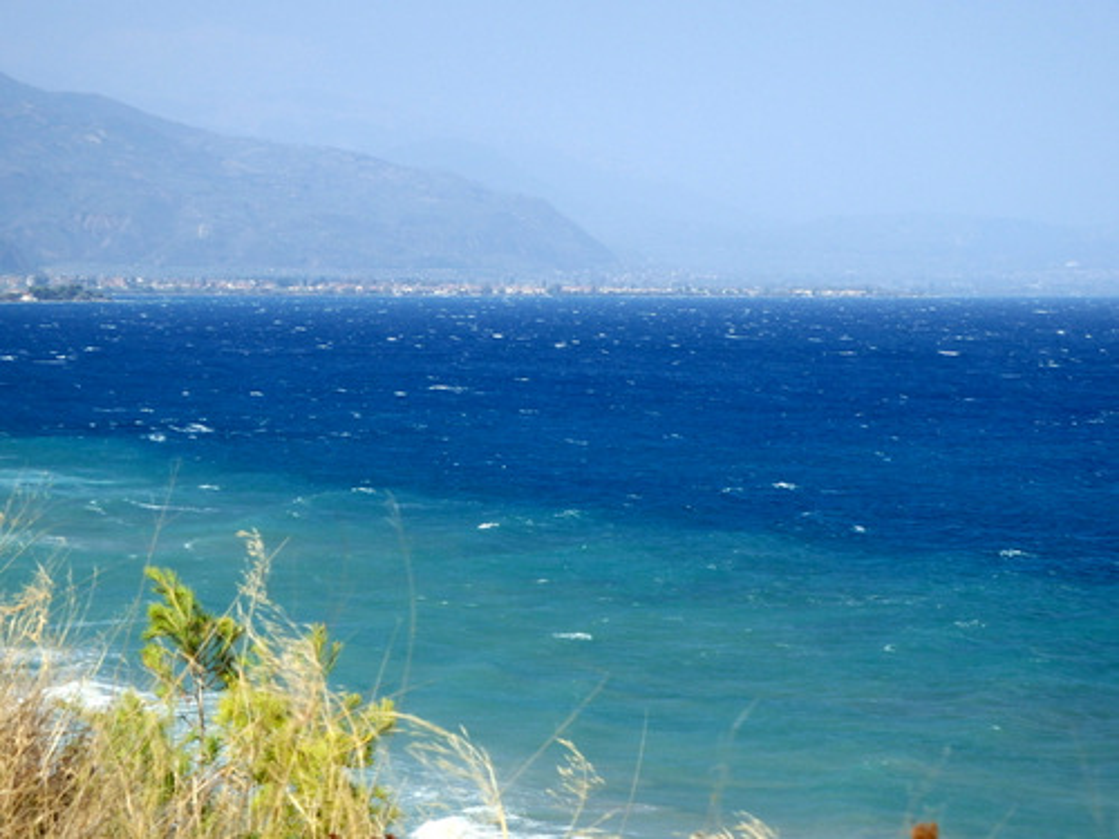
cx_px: 560
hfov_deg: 14.1
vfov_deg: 10.6
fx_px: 4526
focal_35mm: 140
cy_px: 420
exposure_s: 1/400
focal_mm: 25
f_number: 5.9
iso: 125
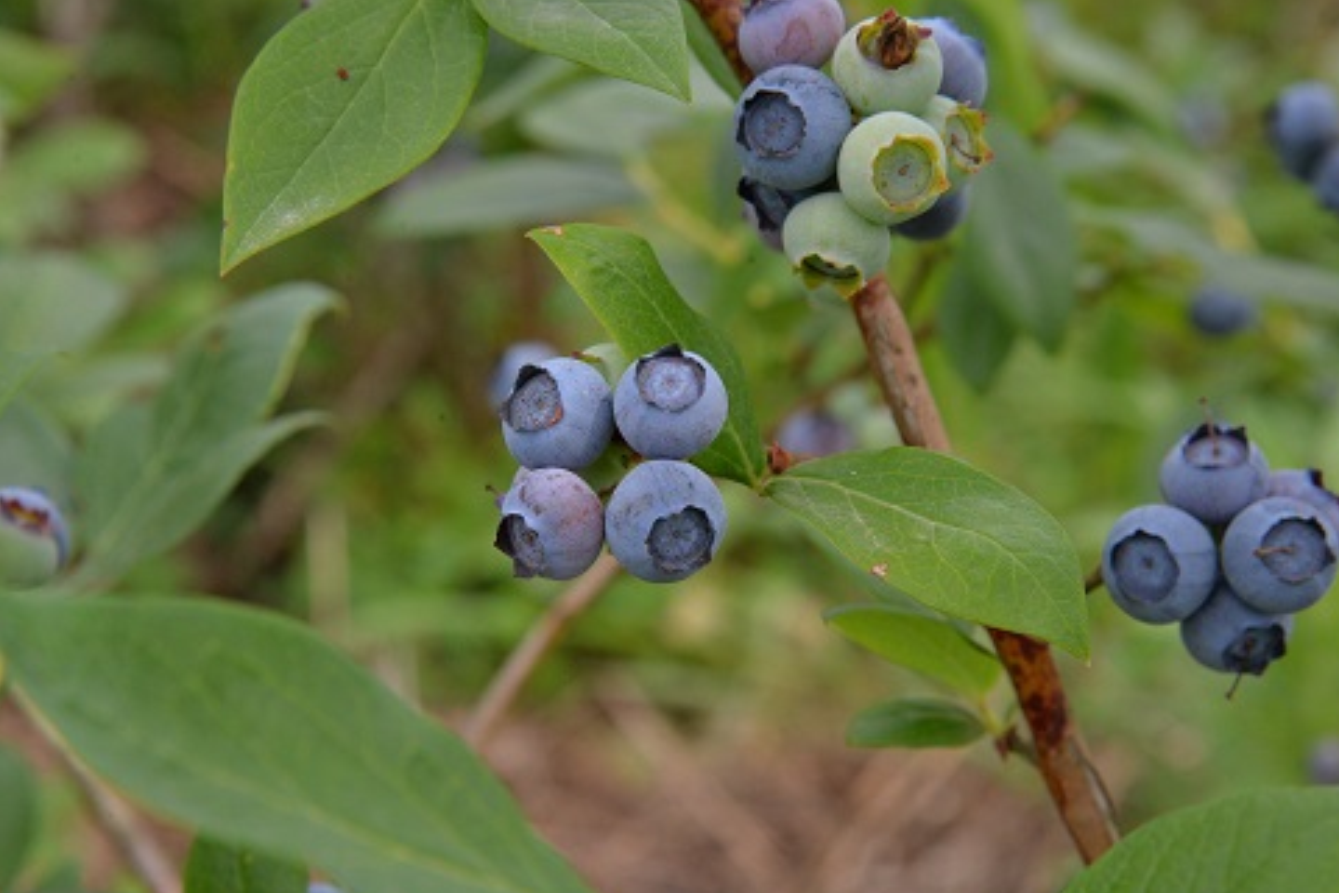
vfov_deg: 11.0
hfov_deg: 16.4
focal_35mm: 125
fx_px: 4649
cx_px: 695
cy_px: 459
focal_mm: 120
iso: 2500
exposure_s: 1/640
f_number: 13
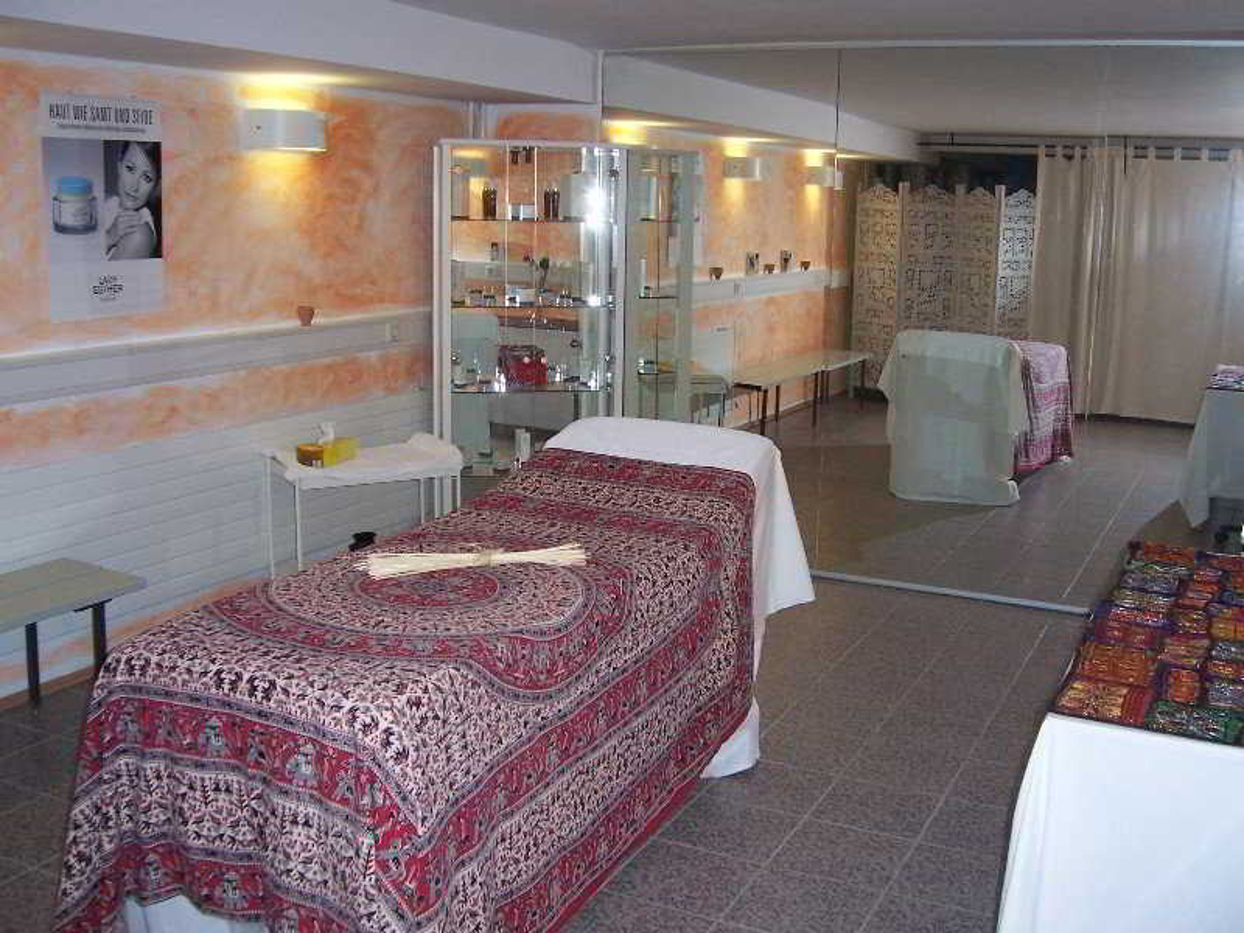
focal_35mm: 36
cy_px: 466
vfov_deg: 39.7
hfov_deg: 51.4
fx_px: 1294
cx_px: 622
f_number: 3
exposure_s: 1/60
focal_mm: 6
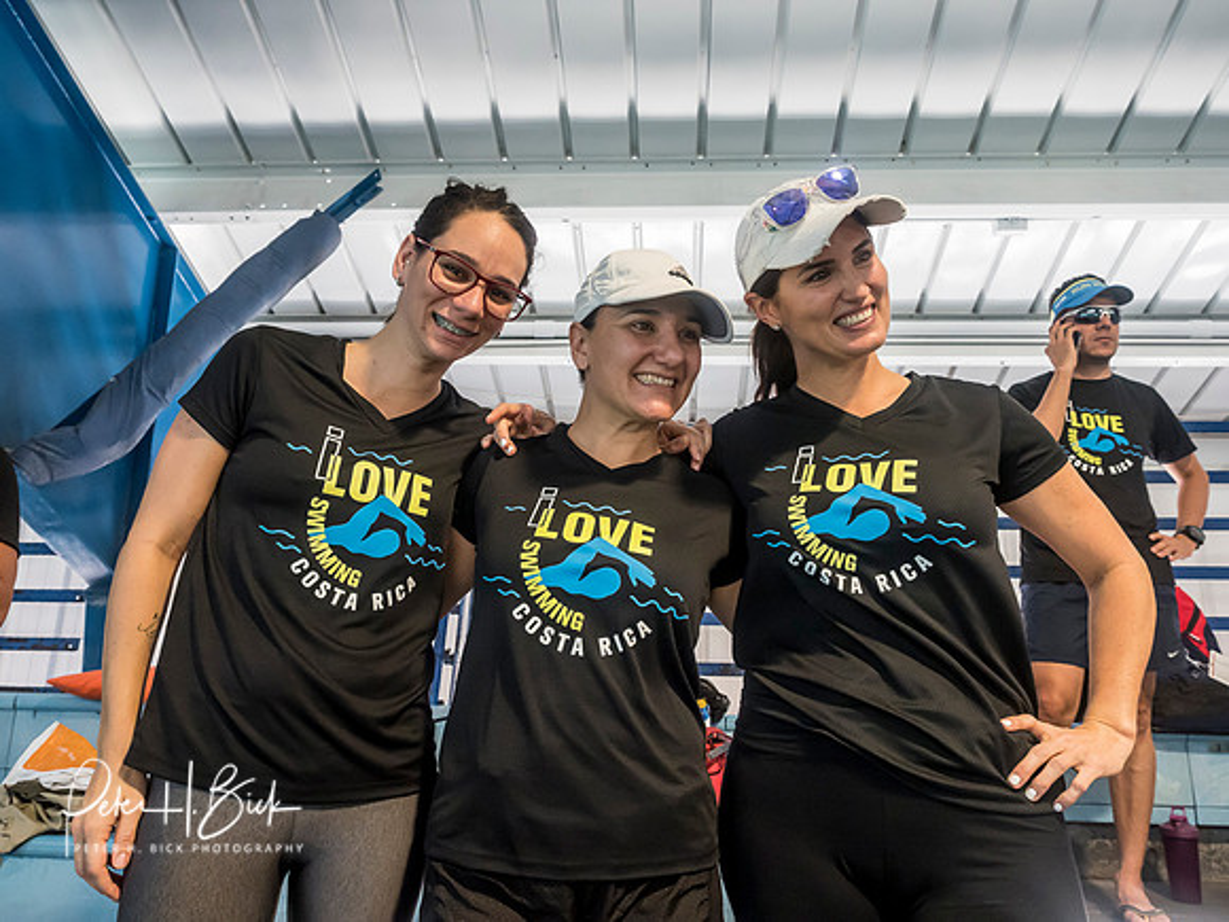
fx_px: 852
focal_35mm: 24
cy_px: 461
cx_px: 614
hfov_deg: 71.6
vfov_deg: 56.8
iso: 2000
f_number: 4.5
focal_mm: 12
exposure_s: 1/125
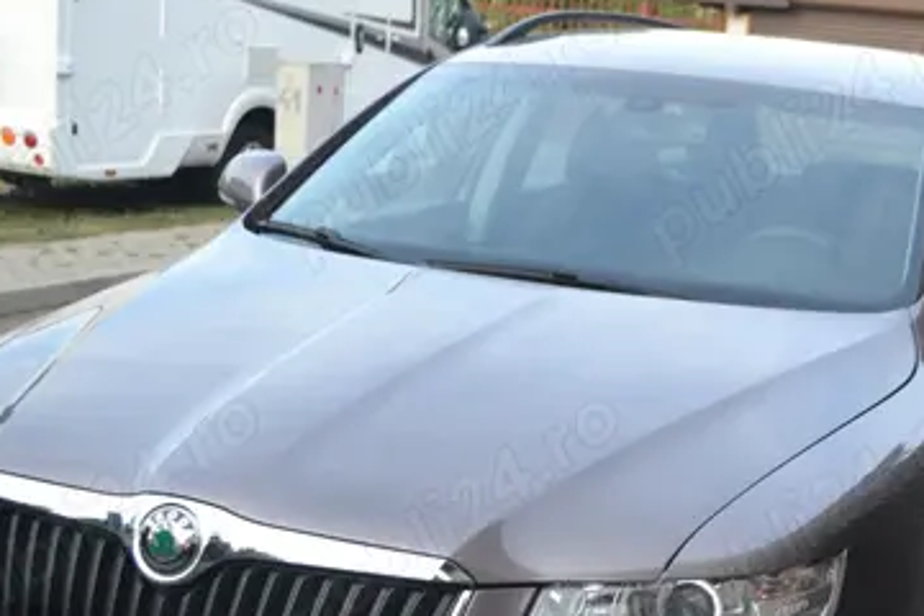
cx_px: 631
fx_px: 1668
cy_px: 485
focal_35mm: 65
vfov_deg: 20.7
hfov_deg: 30.7
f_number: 4.5
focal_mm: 26
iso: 400
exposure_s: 1/80
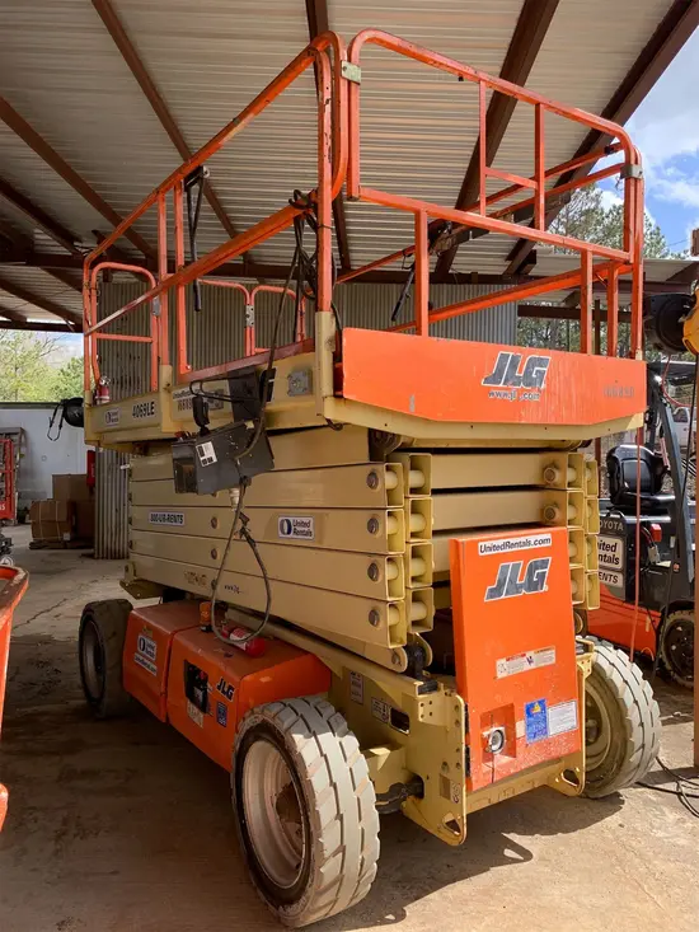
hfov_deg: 53.1
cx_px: 350
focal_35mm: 26
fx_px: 700
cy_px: 466
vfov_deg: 67.3
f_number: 1.8
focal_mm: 4.25
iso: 25
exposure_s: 1/722
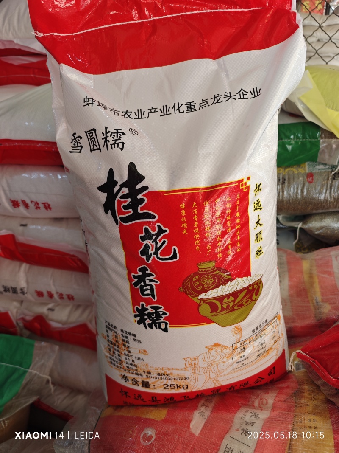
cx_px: 170
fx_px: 300
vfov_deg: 73.9
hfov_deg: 58.9
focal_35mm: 23
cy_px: 226
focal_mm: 6.55
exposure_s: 1/100
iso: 125
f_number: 1.6
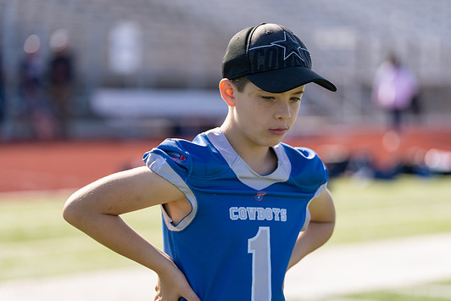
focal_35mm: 134
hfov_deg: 15.3
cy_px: 155
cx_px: 218
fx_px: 1679
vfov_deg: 10.2
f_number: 2.8
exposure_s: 1/1600
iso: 125
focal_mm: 123
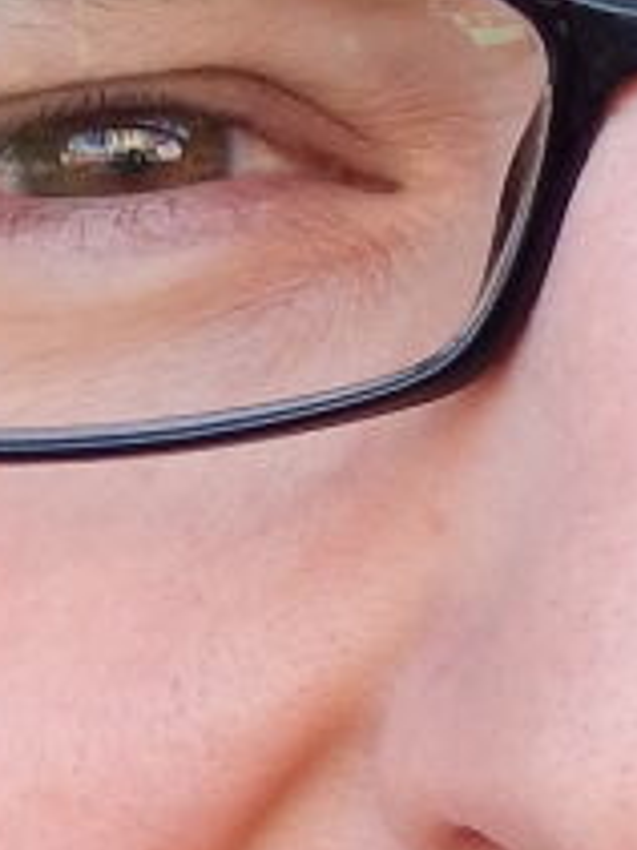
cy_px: 1017
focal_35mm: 543
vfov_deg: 3.6
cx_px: 1038
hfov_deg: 2.7
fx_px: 13336
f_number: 4.1
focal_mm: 12.3
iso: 125
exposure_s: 1/100
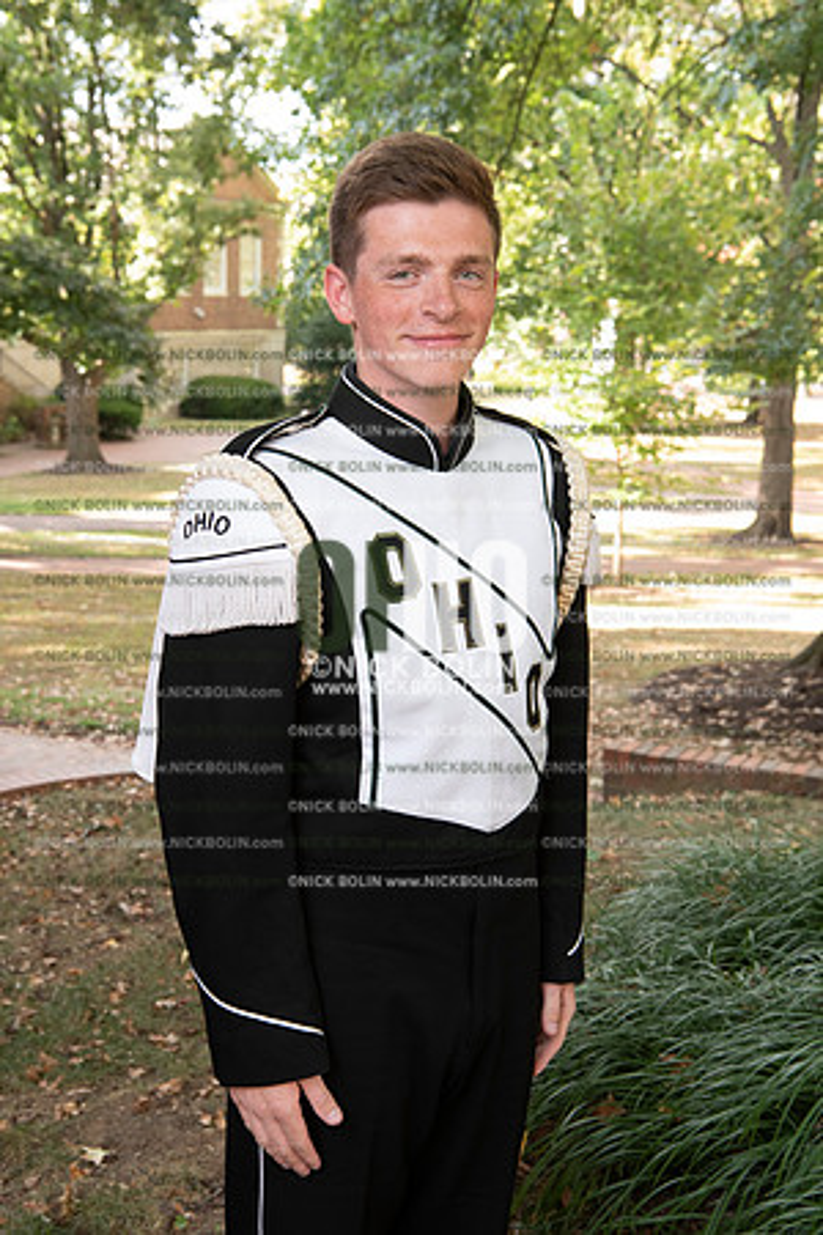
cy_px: 618
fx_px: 1783
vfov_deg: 38.2
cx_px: 412
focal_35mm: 52
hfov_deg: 26.0
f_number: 8
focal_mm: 52
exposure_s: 1/100
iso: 800
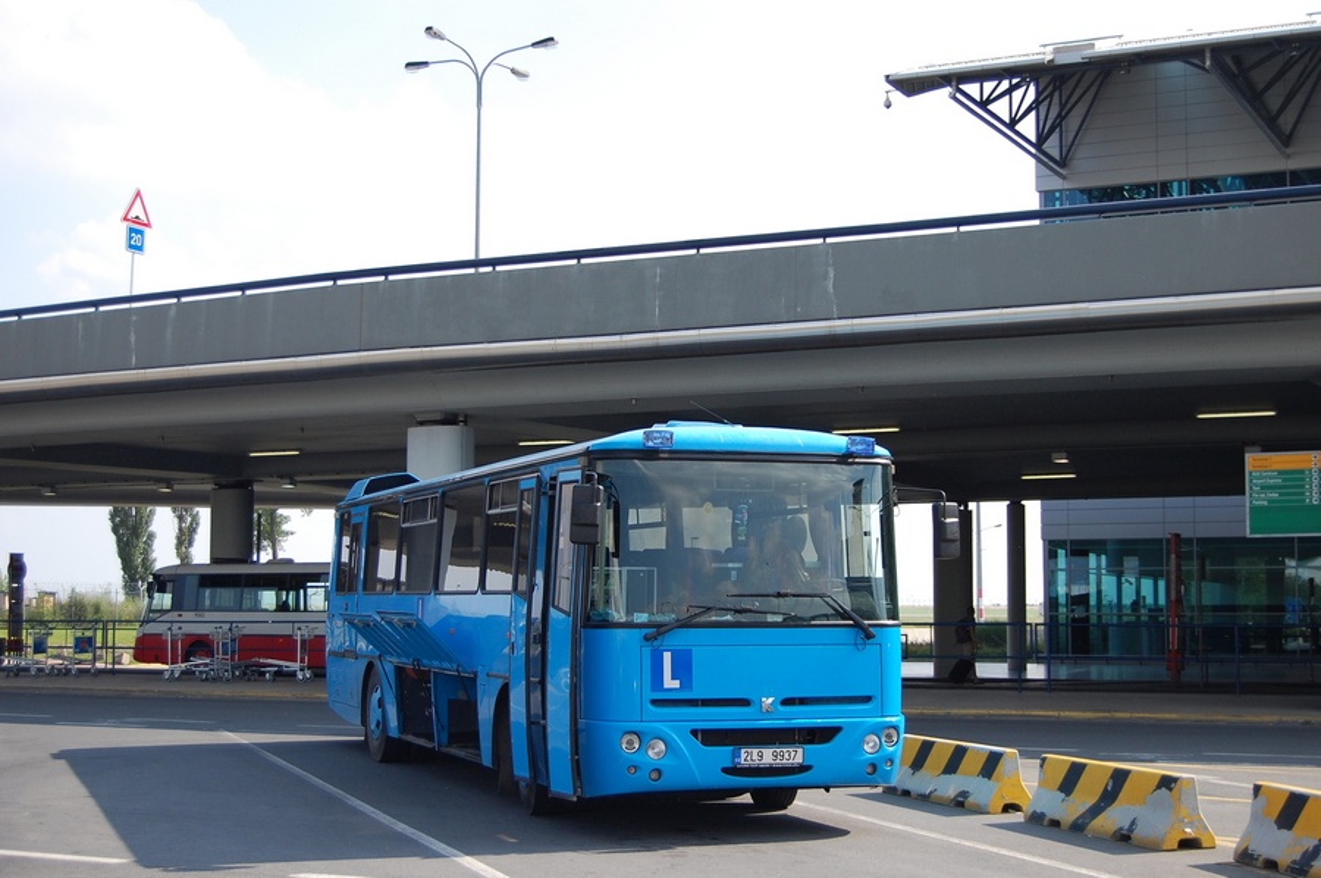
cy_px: 439
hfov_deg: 35.1
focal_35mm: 57
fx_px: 2089
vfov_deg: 23.7
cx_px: 660
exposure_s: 1/1000
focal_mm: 38
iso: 320
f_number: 4.8
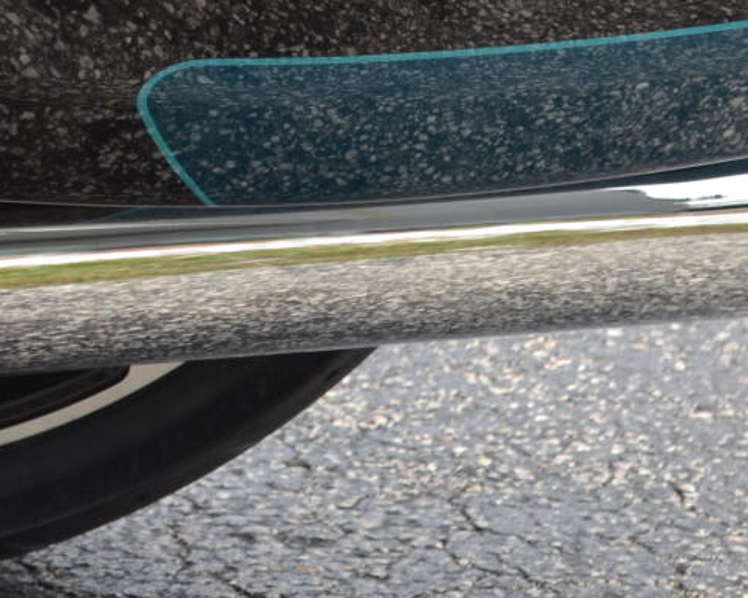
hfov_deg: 6.9
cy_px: -345
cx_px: -155
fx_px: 6175
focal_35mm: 279
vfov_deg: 5.5
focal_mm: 48
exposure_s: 1/125
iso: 110
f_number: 5.6
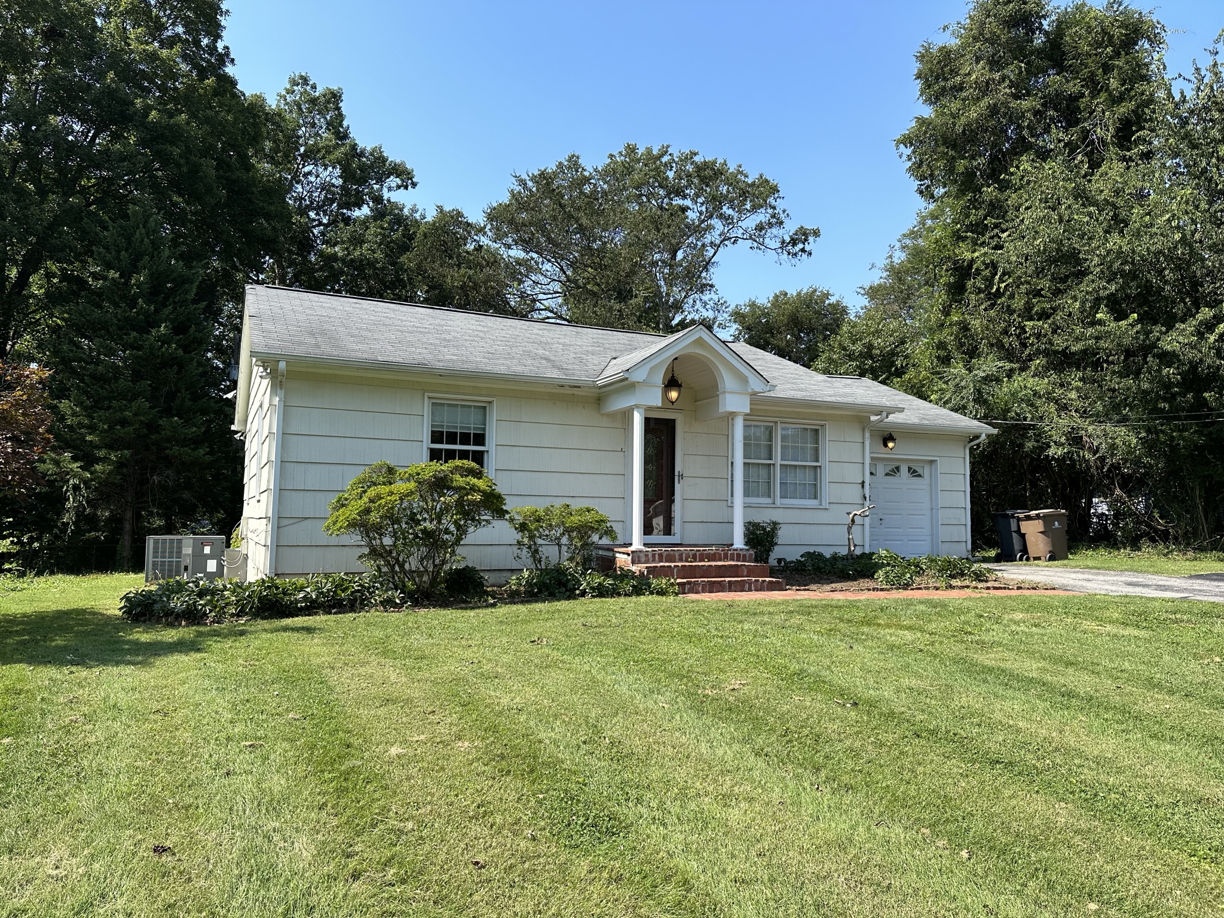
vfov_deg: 56.8
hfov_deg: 71.6
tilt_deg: +3.3
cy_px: 459
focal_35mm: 24
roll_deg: -0.9
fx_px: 849
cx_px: 612
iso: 80
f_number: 1.78
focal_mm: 6.86
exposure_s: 1/2660
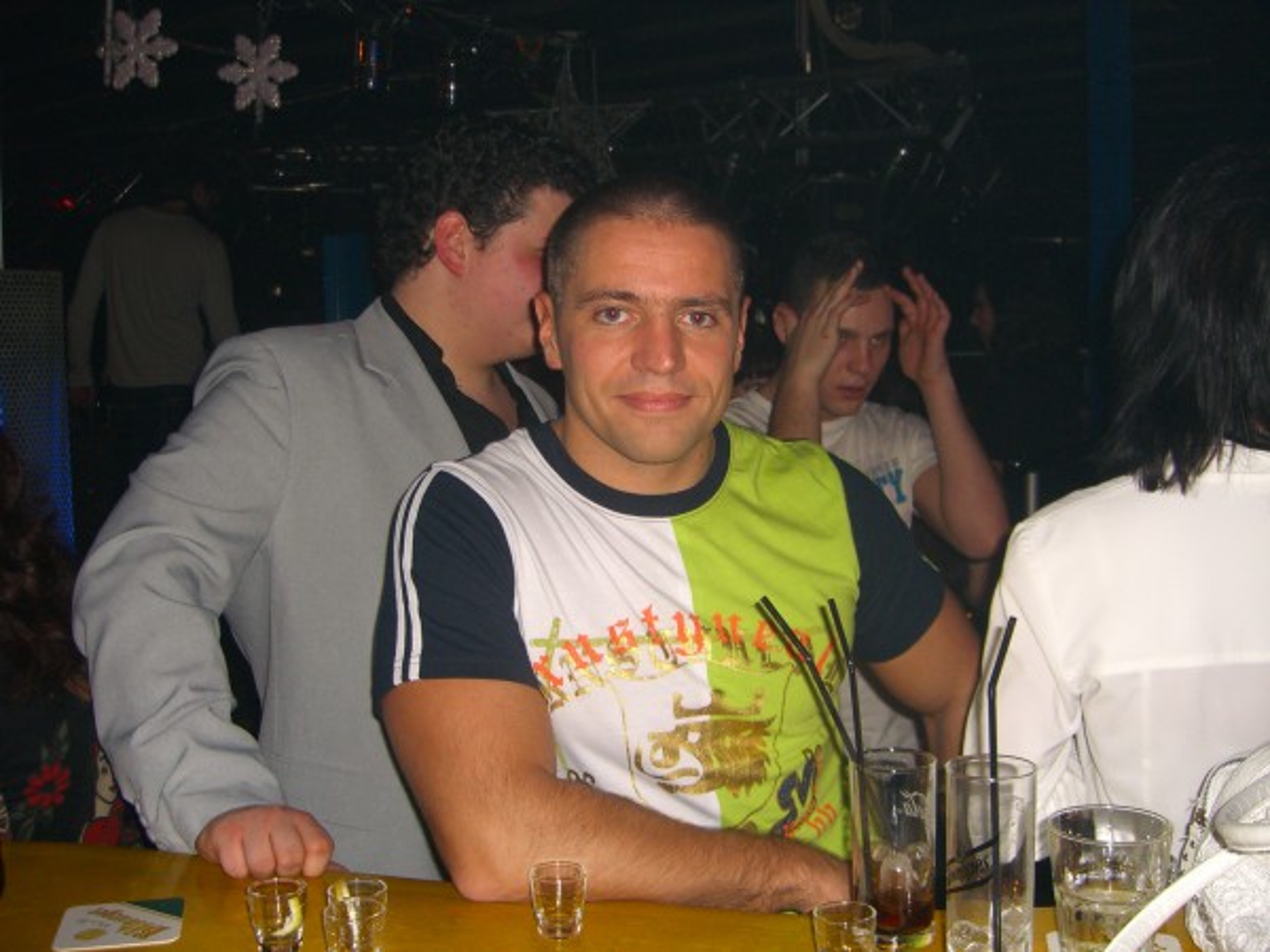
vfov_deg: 37.7
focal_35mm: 38
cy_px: 476
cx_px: 635
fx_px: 1394
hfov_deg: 49.0
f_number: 2.8
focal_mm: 7.9
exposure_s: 1/60
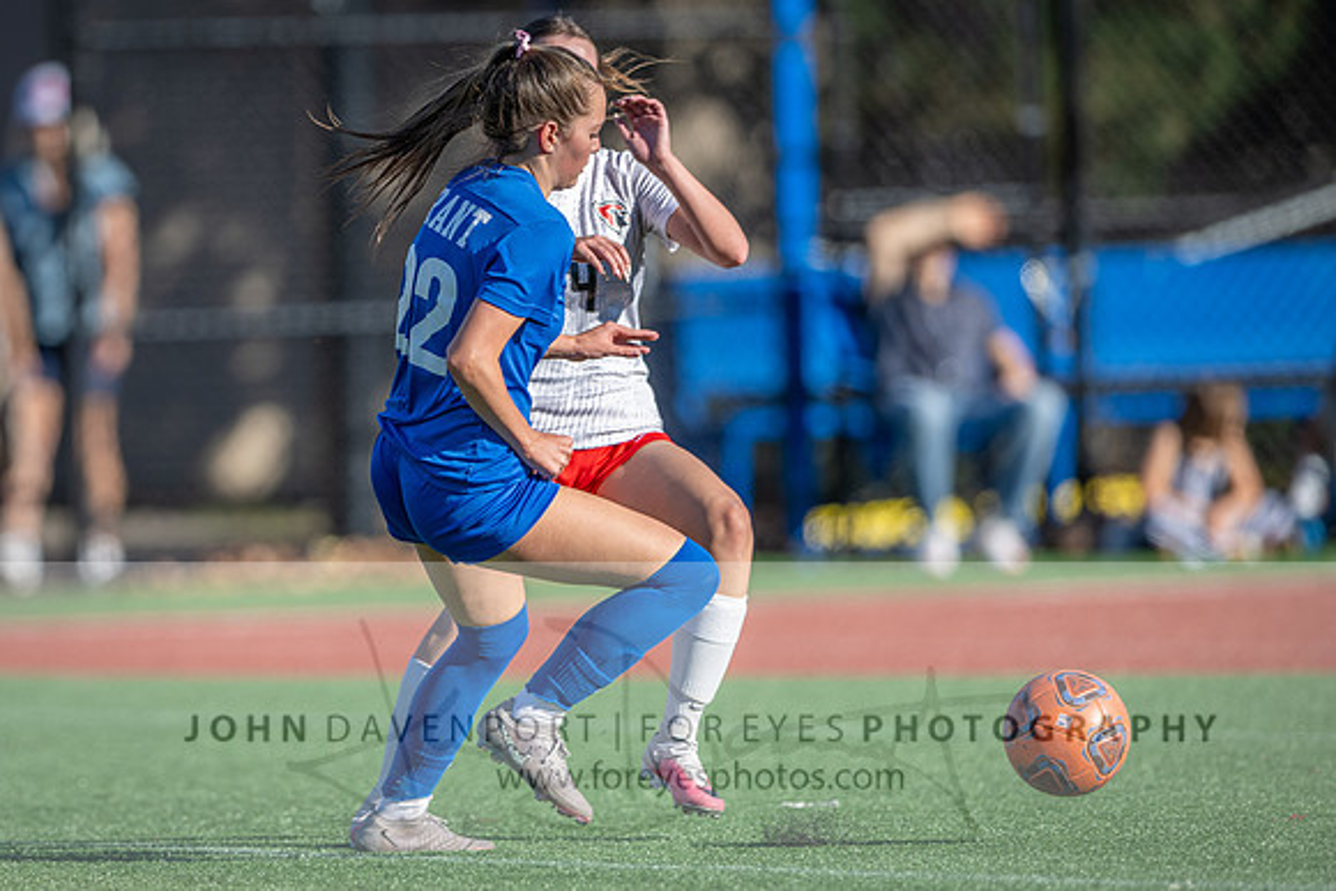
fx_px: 23854
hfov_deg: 3.2
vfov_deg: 2.1
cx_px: 263
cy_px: 419
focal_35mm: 643
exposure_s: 1/1000
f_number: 3.2
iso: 90
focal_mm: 400
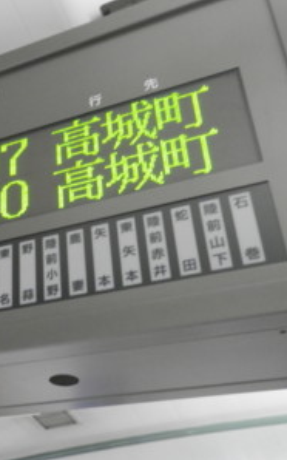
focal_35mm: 48
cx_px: -29
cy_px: 222
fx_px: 601
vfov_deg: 41.8
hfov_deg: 25.0
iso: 400
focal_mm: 5.5
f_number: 3.3
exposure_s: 1/8
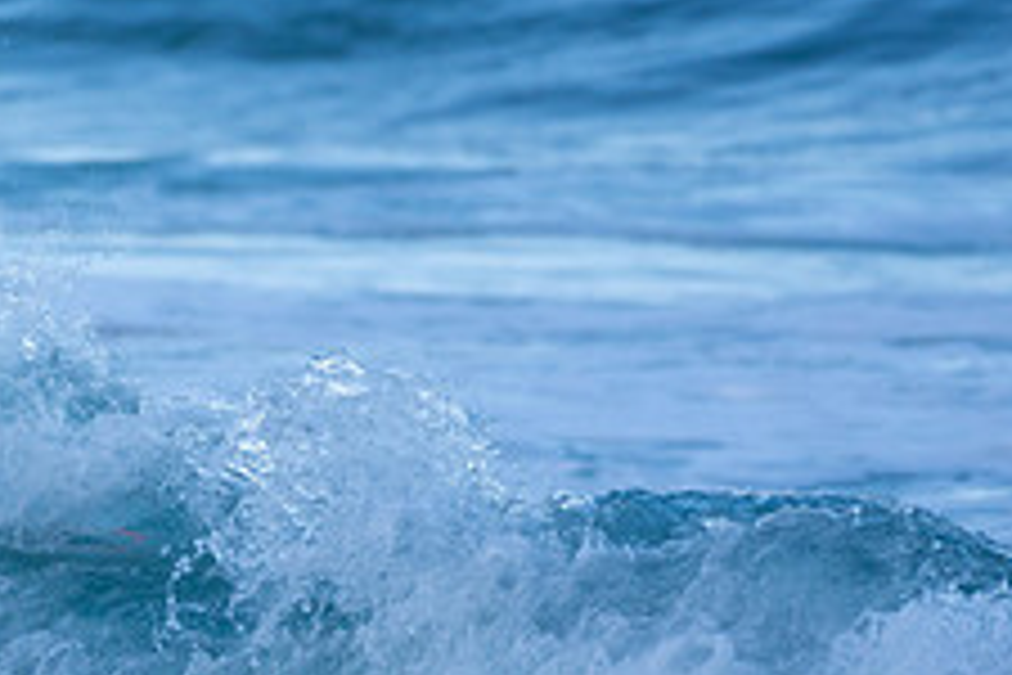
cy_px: 673
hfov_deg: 1.1
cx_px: -189
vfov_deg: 0.7
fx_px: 54278
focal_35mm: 1931
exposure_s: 1/500
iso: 200
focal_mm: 500
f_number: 5.6
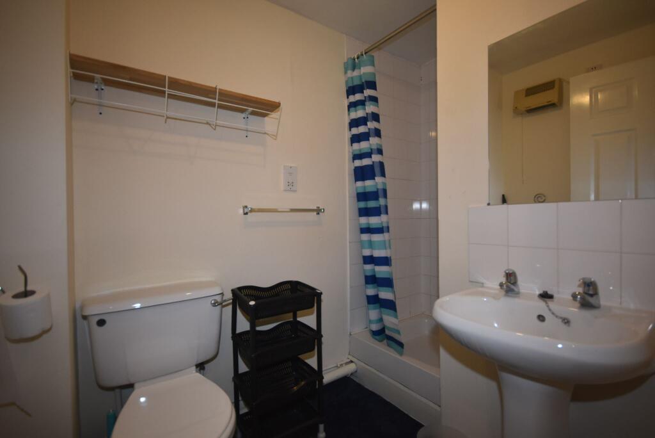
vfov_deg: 72.1
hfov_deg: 94.9
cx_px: 328
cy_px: 219
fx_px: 300
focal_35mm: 16
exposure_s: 1/60
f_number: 4.2
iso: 500
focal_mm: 11
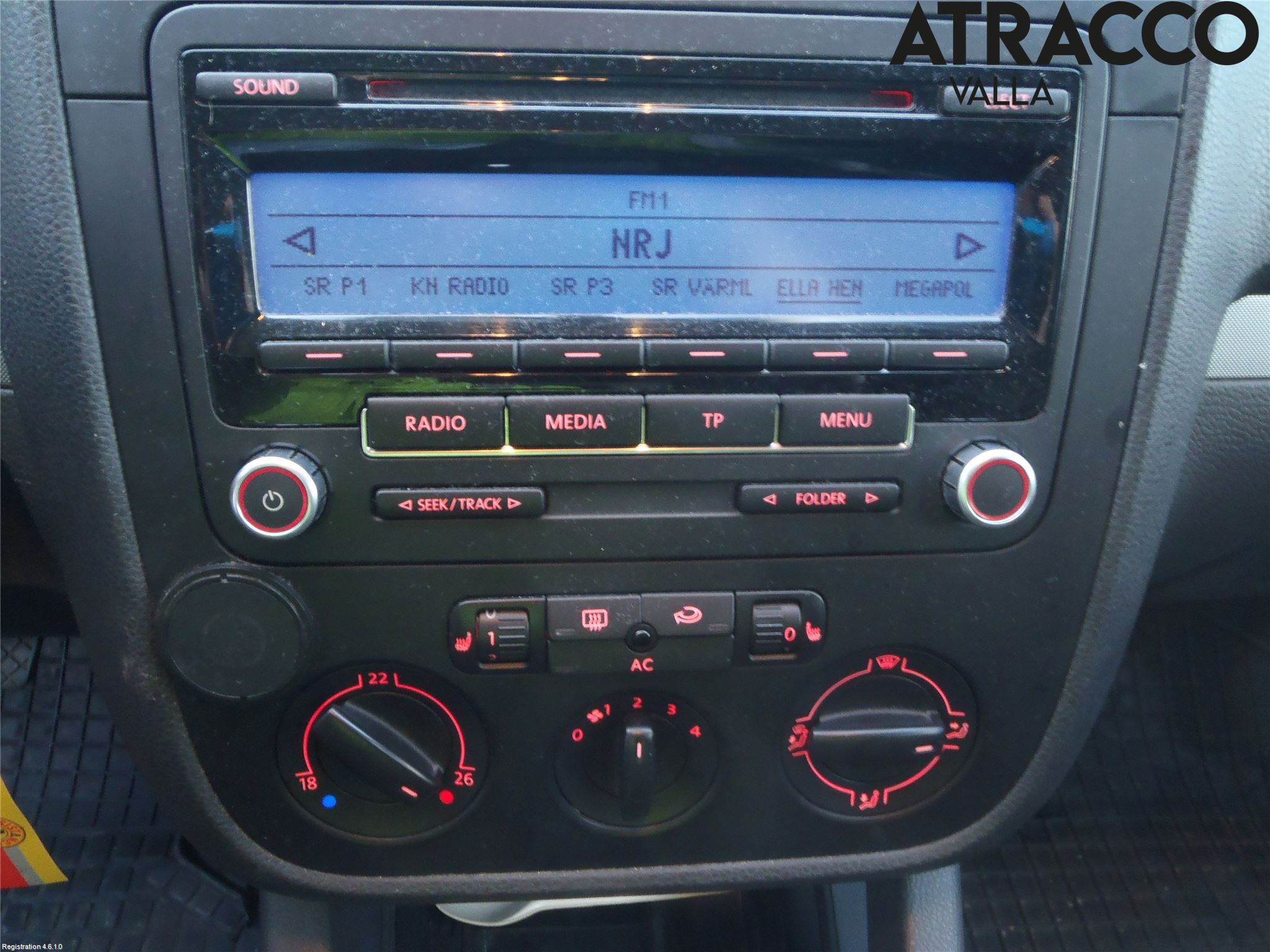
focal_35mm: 28
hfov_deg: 63.4
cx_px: 635
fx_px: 1027
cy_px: 476
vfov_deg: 49.7
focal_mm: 5
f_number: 3.5
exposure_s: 1/4
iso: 200
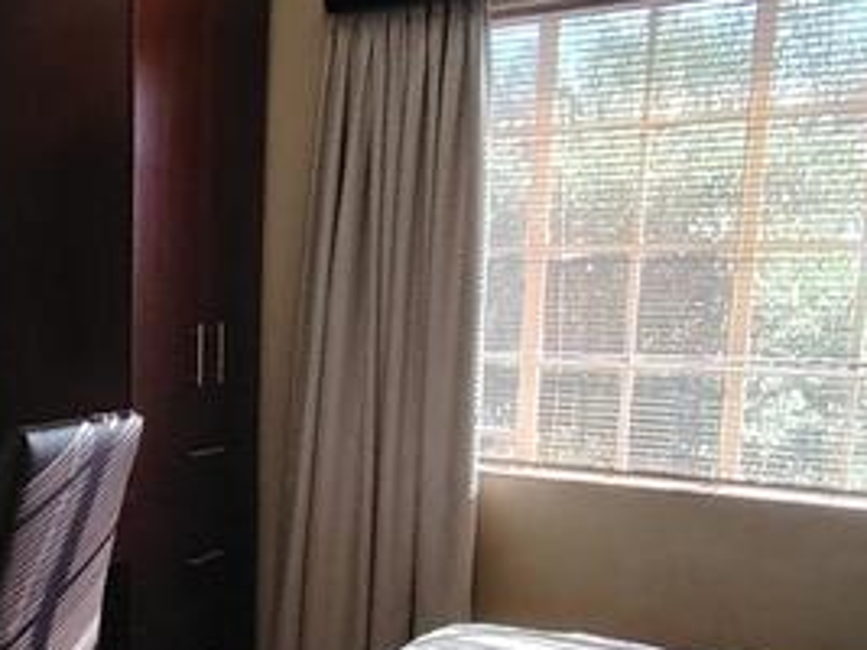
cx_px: 16
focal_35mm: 51
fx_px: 1277
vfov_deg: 28.0
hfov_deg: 34.4
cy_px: 520
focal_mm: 1.42
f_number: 2.2
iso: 100
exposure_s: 1/100
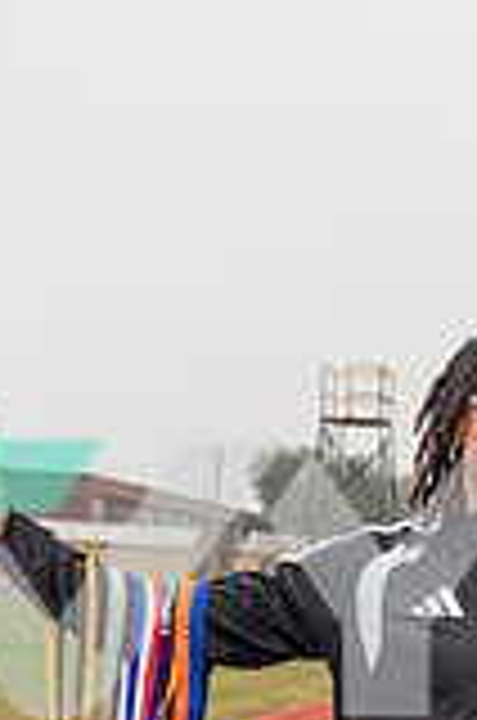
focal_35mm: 124
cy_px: 900
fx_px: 2475
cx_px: 504
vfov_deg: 15.8
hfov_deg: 10.9
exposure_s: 1/200
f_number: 5.6
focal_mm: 44
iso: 250
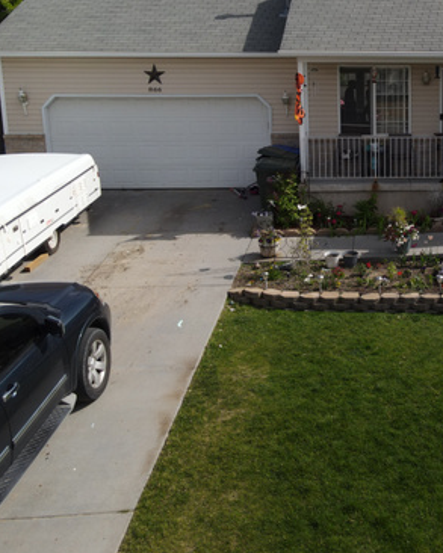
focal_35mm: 41
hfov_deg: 34.0
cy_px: 193
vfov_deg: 44.3
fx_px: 672
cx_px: 417
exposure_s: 1/725
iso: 100
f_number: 2.8
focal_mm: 4.5
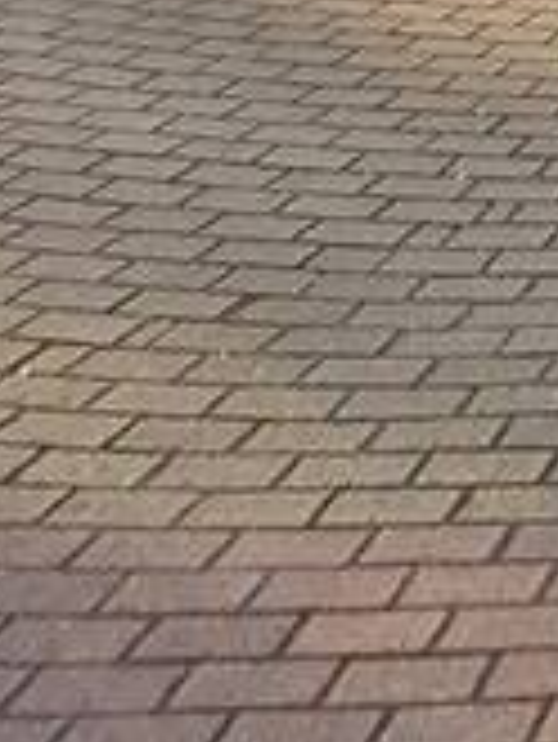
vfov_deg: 11.7
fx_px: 1825
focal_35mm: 85
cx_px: 1647
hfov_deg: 11.2
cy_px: -1457
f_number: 2.2
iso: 40
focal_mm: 1.74
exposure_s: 1/2457
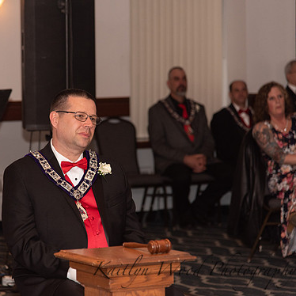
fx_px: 1529
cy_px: 147
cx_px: 93
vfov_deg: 11.1
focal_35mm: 158
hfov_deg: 11.0
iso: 800
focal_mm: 120
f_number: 4
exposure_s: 1/200
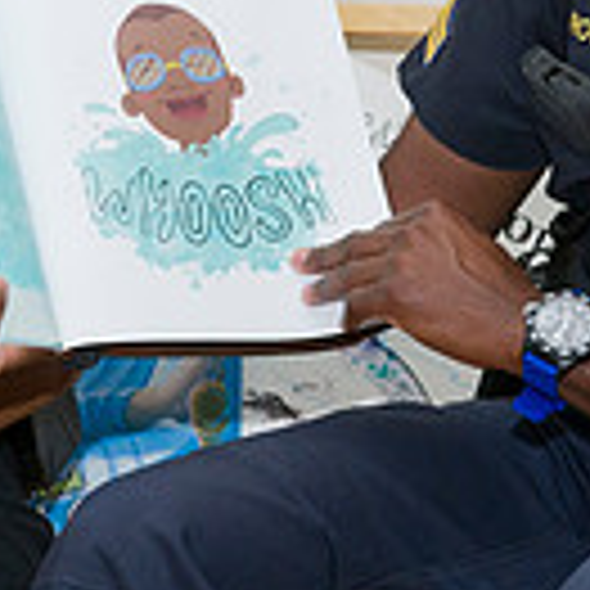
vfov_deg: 8.3
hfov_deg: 8.3
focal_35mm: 210
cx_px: 252
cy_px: 216
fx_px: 4049
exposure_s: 1/250
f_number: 6.3
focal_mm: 56
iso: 1250
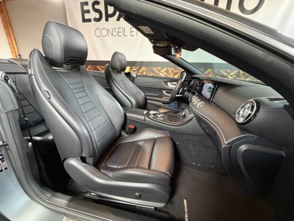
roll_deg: -1.7
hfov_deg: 102.1
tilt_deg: -18.6
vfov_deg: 85.7
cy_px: 110
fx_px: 119
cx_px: 147
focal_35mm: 14
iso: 500
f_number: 2.2
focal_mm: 2.22
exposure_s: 1/50
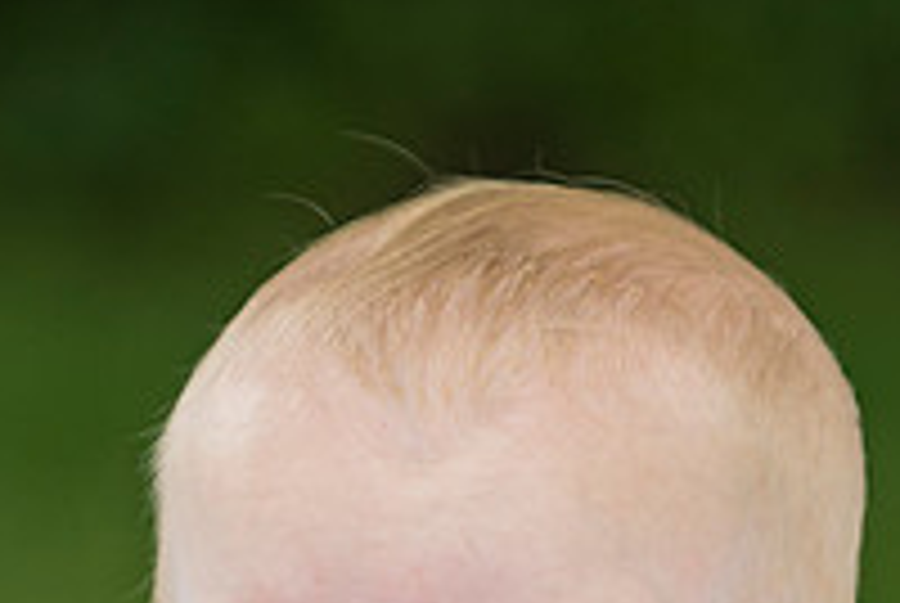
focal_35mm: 579
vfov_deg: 2.4
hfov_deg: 3.6
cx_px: 468
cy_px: 790
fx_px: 14496
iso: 400
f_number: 2.8
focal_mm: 200
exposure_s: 1/1000
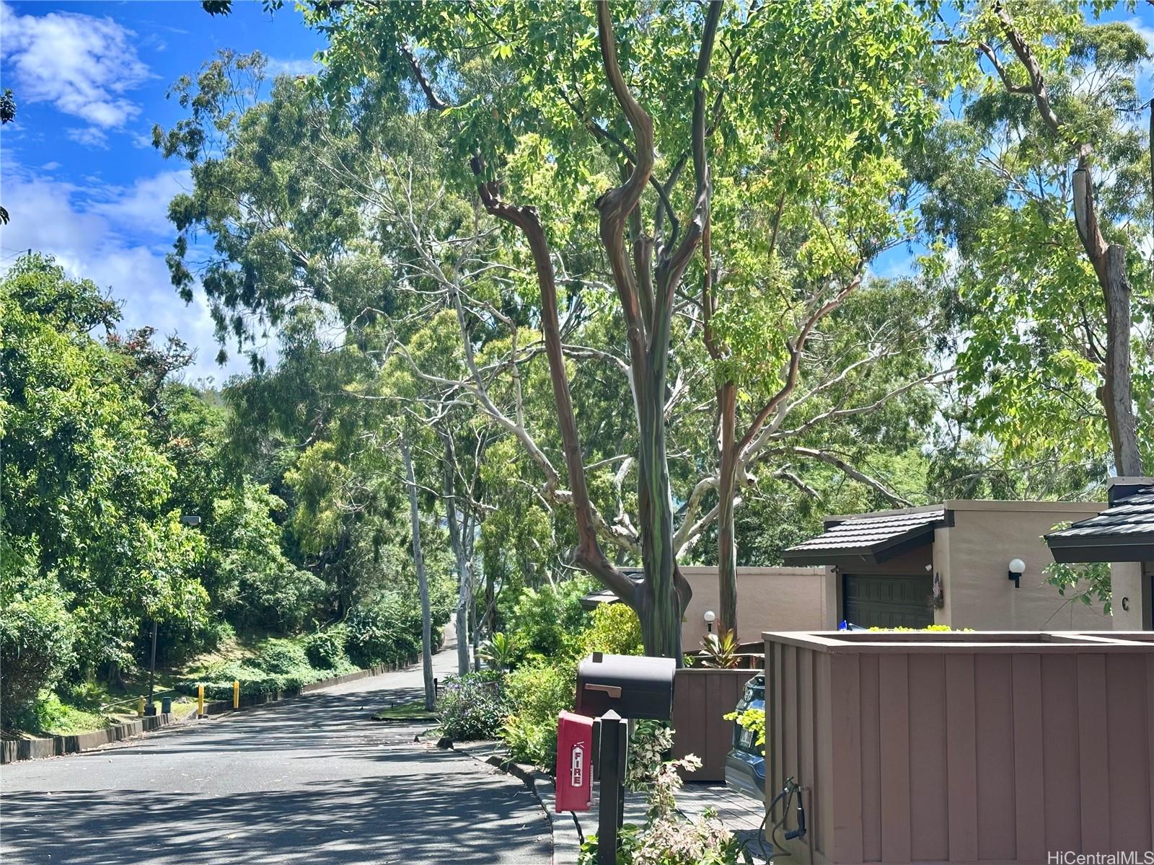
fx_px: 1600
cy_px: 432
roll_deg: -0.7
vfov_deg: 30.3
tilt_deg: +4.8
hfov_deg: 39.7
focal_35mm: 48
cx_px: 577
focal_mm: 6.86
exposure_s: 1/1357
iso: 64
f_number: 1.78
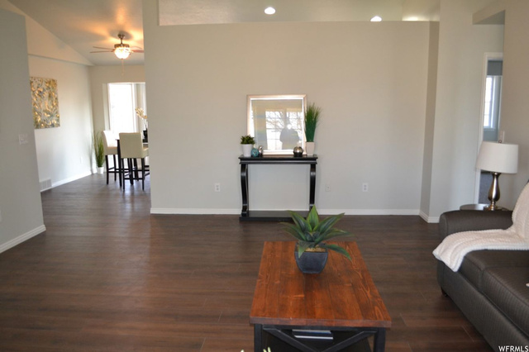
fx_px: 397
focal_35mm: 27
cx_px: 264
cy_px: 176
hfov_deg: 67.4
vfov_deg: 47.9
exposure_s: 1/60
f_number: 3.5
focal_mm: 18
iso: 800
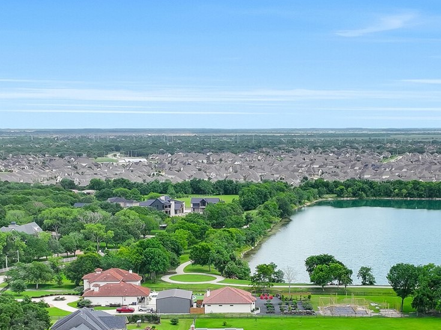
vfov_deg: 21.0
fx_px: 853
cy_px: 344
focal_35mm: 67
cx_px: 239
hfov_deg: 29.0
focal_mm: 12.29
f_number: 4
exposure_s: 1/500
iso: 100
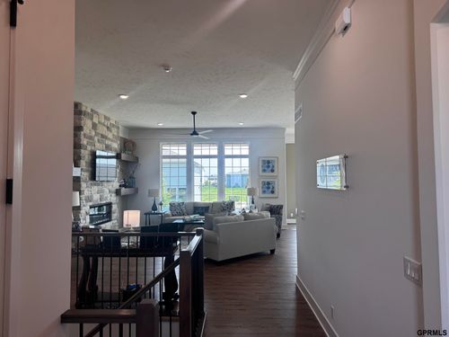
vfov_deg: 56.8
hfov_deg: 71.6
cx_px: 224
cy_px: 168
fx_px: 311
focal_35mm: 24
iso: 64
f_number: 1.78
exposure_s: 1/237
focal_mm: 6.76
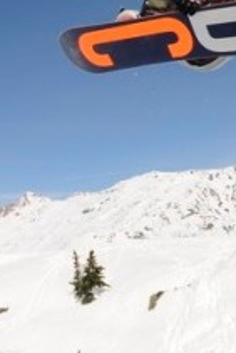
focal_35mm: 34
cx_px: 186
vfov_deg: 55.4
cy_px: 142
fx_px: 334
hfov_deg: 37.7
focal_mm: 16
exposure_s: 1/1600
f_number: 7.1
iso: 250
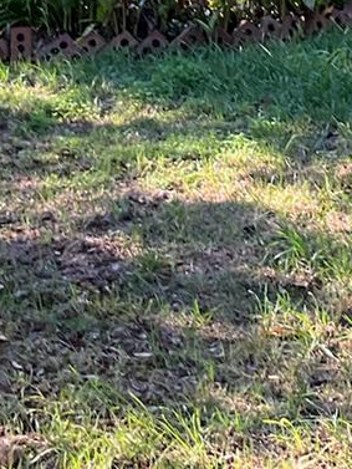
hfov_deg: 12.6
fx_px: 1599
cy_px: -7
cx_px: 204
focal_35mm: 118
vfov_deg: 16.3
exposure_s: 1/122
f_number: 1.8
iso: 50
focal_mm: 3
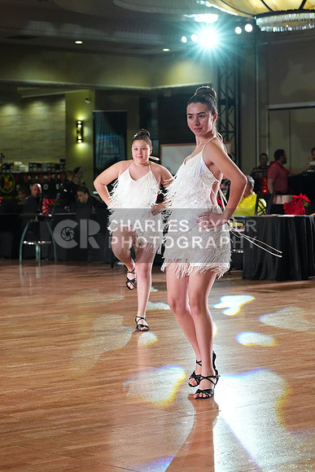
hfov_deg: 13.8
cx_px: 158
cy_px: 236
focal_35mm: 99
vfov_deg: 20.6
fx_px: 1298
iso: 8000
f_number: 6.3
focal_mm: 99
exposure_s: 1/400
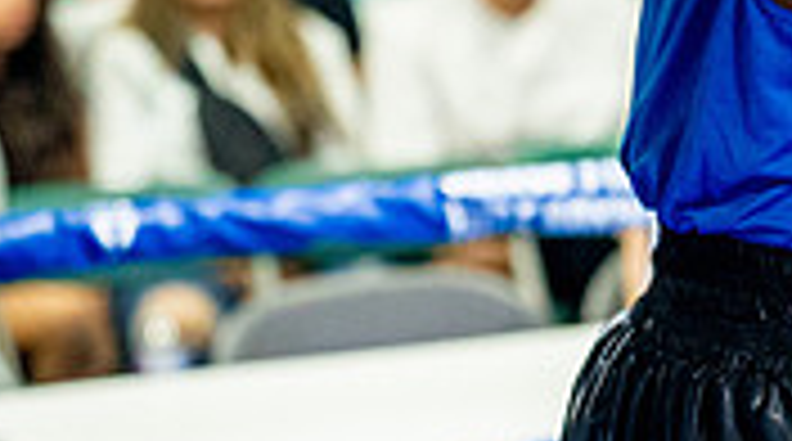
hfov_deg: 8.0
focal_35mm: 266
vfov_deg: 4.5
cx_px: 1079
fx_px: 5573
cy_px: 303
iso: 4000
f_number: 2
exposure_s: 1/800
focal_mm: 67
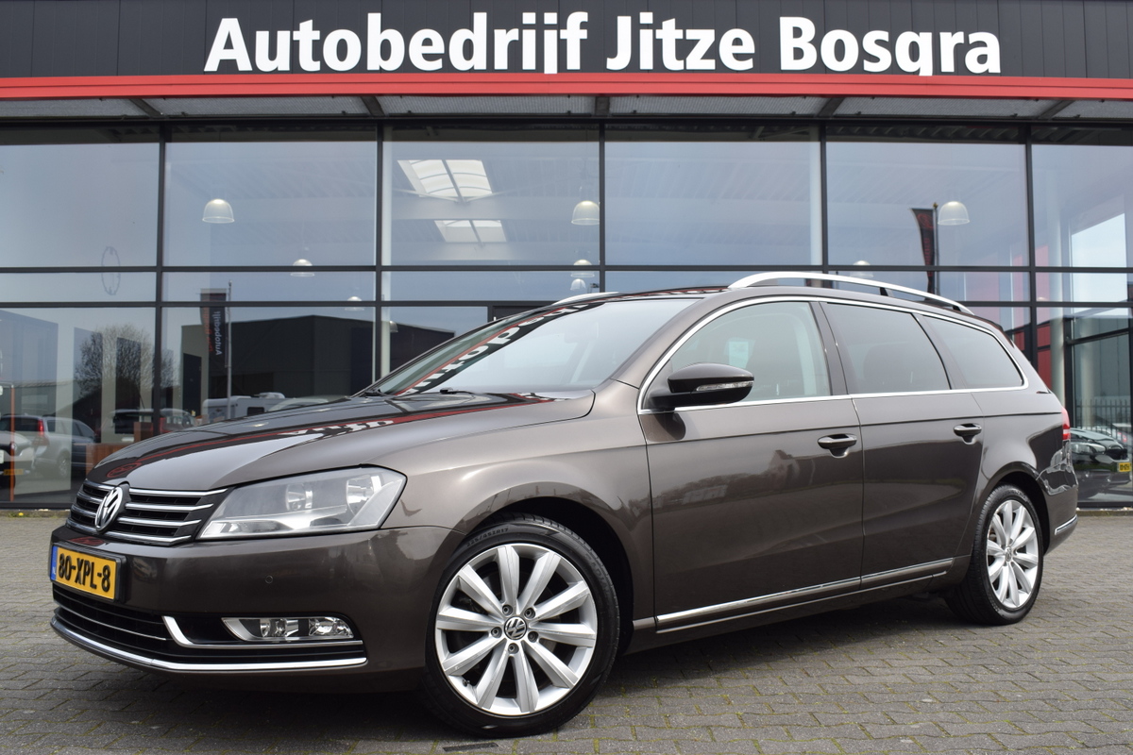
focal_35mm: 36
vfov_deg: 36.9
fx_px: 1133
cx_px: 566
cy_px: 378
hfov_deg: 53.1
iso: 220
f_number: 8
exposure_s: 1/250
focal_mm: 24
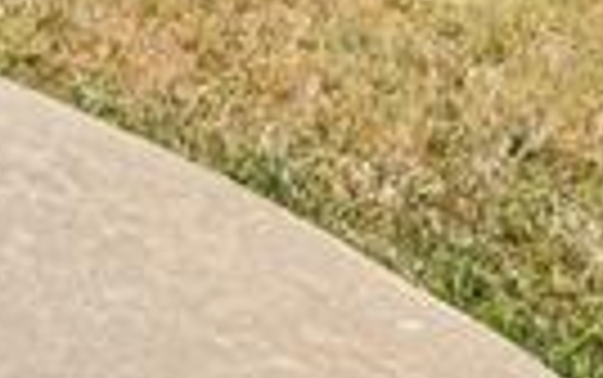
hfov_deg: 13.3
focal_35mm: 132
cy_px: -932
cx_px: -650
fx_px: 2171
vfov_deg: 7.9
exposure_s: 1/250
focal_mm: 17
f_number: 8
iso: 200
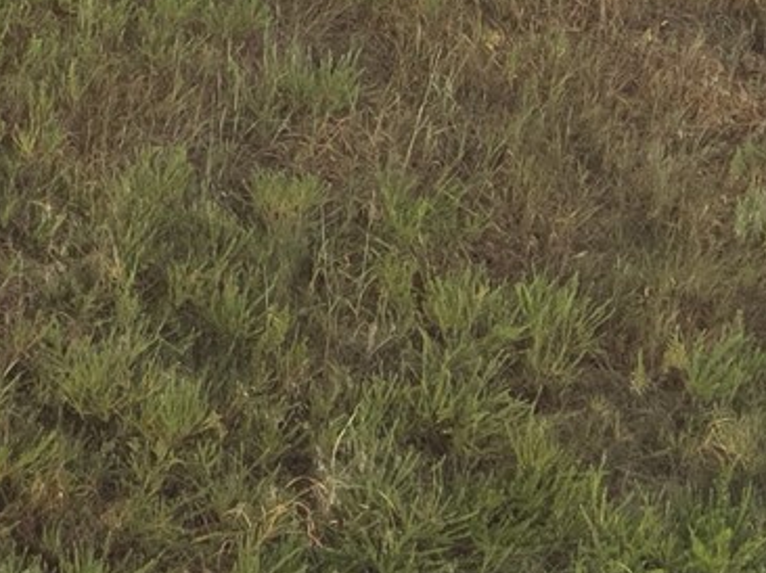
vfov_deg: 10.4
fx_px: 2786
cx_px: 109
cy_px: -717
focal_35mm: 126
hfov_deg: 15.5
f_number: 2.8
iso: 110
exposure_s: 1/350
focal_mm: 4.4
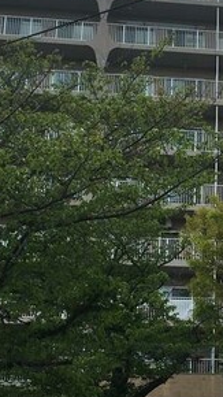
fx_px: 820
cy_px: 216
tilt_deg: +17.0
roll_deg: -0.8
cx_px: 255
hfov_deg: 15.0
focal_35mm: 78
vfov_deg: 27.2
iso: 25
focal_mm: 4.15
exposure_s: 1/1374
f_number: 2.2
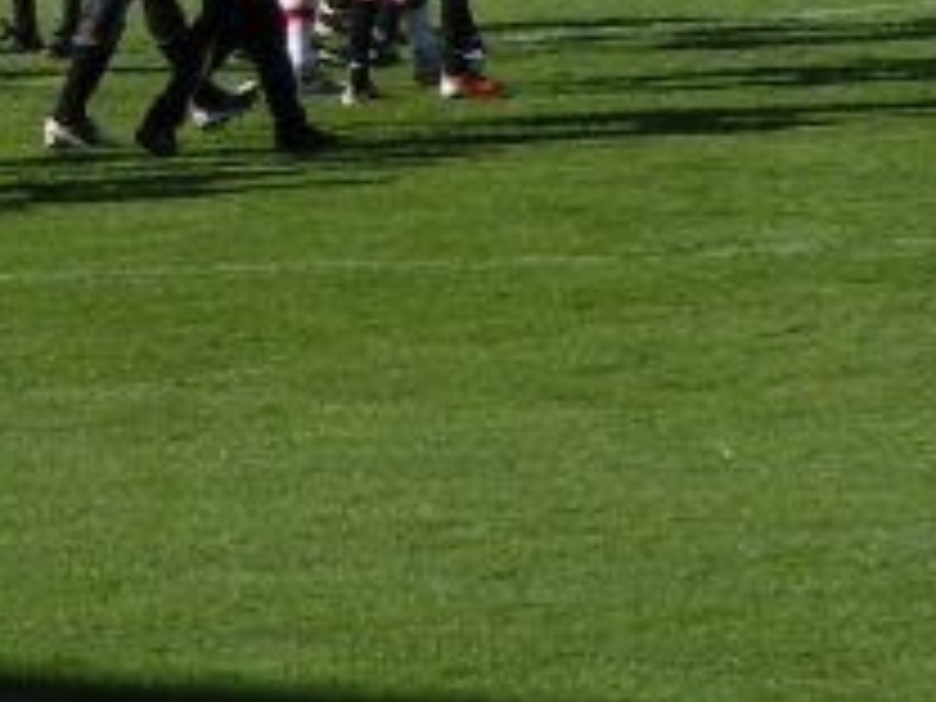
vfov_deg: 2.1
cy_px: -410
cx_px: -702
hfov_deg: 2.7
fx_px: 19550
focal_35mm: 723
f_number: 6.3
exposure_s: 1/500
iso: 50
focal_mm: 28.8
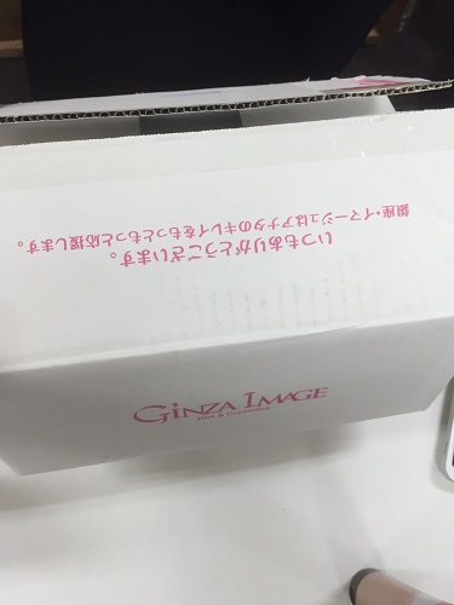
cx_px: 227
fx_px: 507
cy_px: 302
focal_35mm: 29
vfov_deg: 61.7
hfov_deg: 48.2
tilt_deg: -75.5
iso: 32
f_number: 2.2
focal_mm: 4.15
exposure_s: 1/40
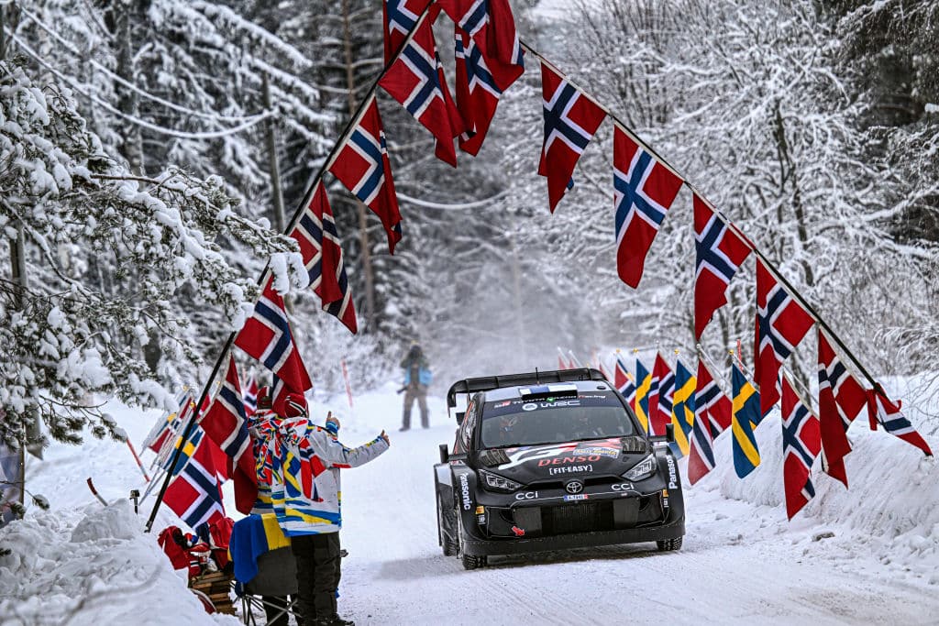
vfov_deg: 6.5
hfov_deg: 9.8
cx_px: 470
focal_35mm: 210
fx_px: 5478
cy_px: 313
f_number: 4
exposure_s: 1/800
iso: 1250
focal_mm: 210
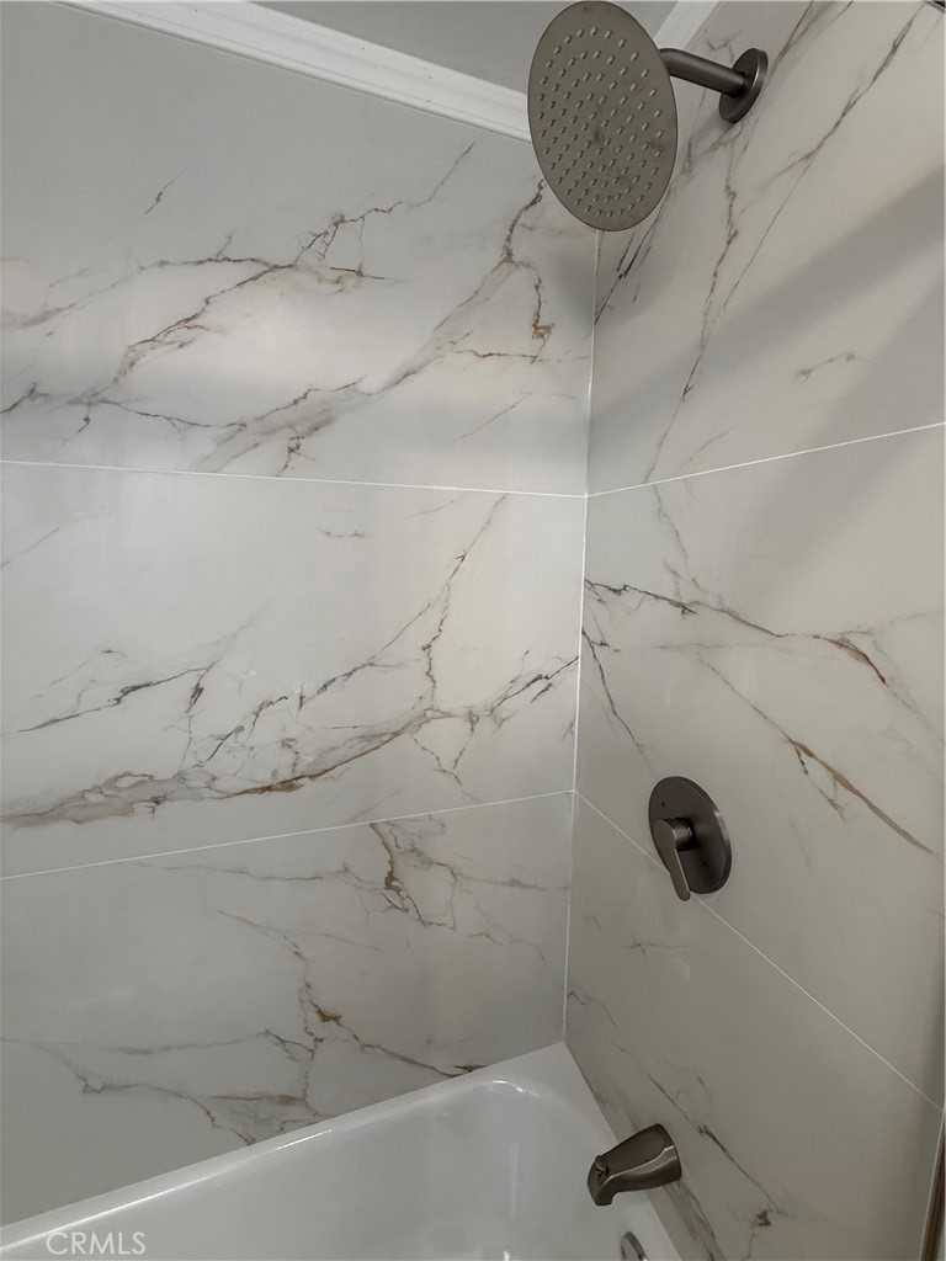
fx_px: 510
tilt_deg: -7.6
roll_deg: -1.2
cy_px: 630
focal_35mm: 14
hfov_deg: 85.7
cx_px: 473
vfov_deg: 102.1
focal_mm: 2.22
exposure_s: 1/120
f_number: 2.2
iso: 100
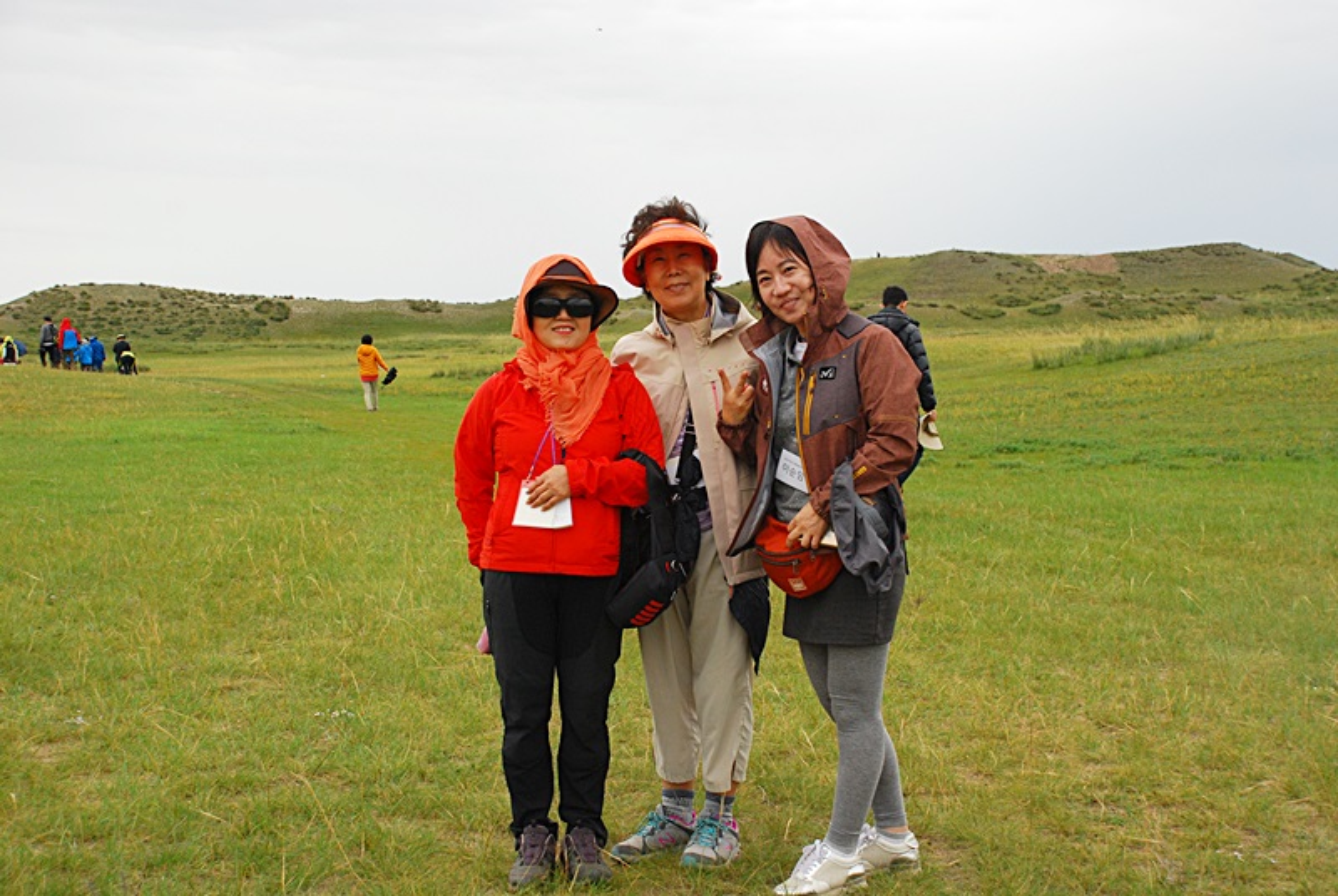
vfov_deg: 23.9
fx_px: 2122
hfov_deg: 35.0
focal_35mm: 57
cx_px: 669
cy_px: 448
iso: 400
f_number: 6.3
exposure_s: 1/320
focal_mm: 38
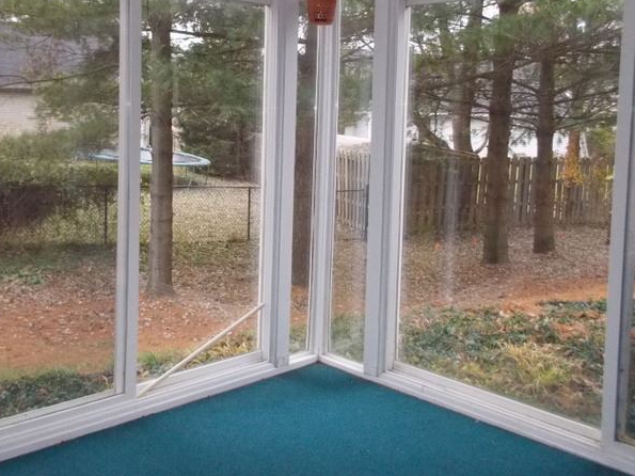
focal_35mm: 39
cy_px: 160
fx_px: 715
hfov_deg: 47.8
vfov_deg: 36.4
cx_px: 292
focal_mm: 4.1
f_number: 3.3
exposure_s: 1/30
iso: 500
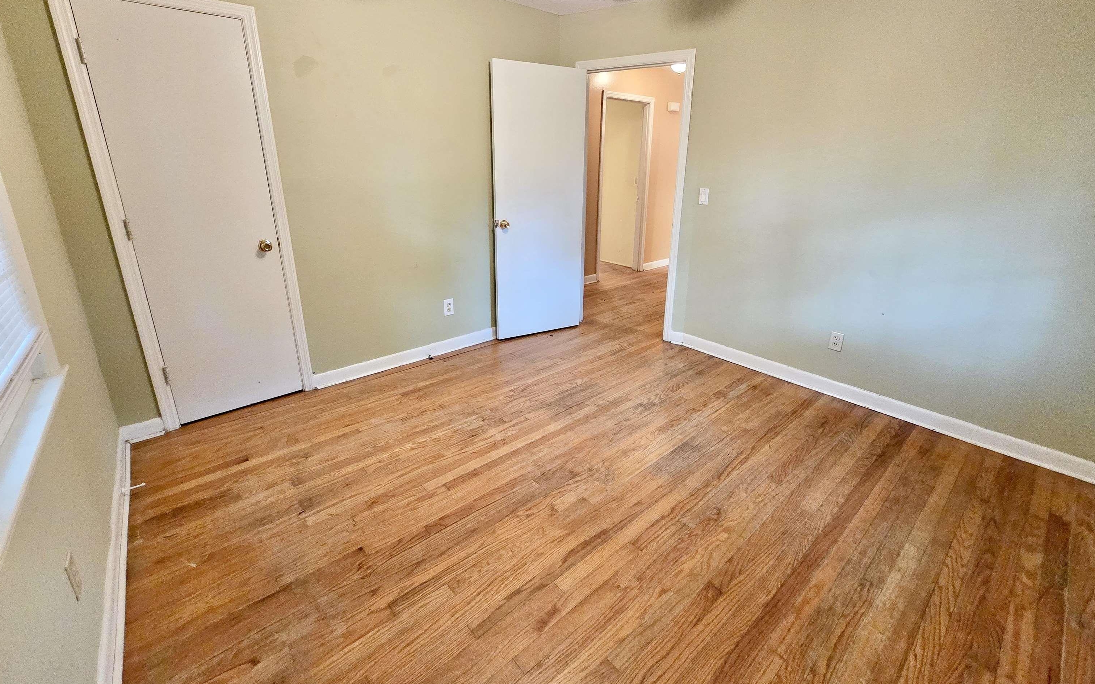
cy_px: 293
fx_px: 418
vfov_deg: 78.2
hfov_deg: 105.3
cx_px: 547
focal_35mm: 14
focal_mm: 2.2
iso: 640
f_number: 2.2
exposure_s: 1/60
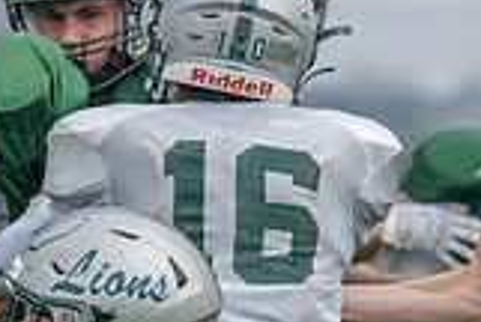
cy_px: 446
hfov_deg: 3.2
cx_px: -36
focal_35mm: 633
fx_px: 8473
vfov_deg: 2.2
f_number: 4
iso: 250
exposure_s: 1/1250
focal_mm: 176
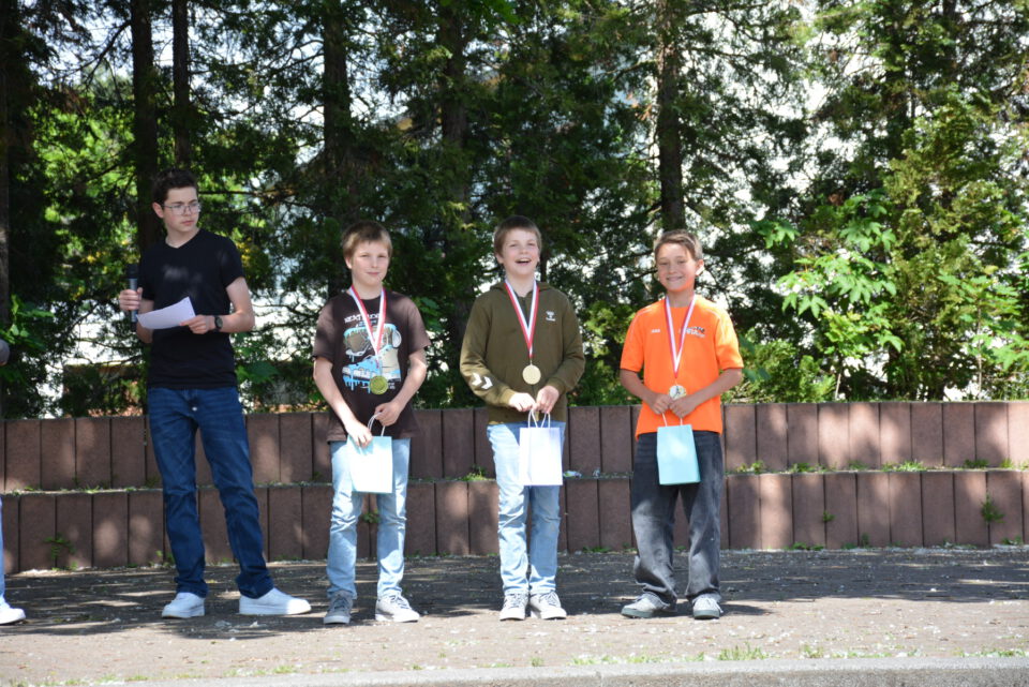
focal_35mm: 142
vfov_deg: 9.6
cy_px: 344
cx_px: 514
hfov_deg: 14.4
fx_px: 4075
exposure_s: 1/250
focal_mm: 95
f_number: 8
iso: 200
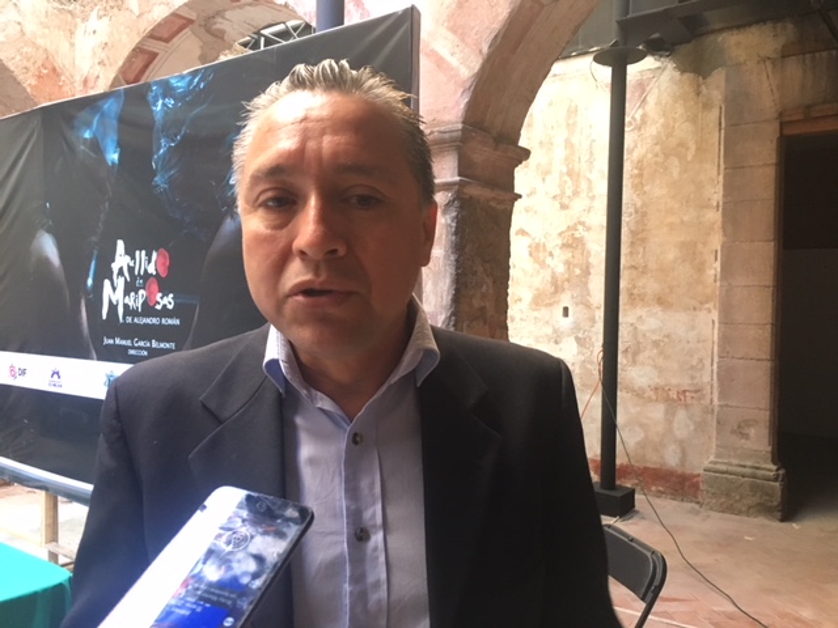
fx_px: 702
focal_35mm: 29
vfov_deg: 48.2
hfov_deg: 61.7
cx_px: 419
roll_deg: -1.5
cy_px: 314
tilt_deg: -0.4
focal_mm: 4.15
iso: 200
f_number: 2.2
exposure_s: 1/17
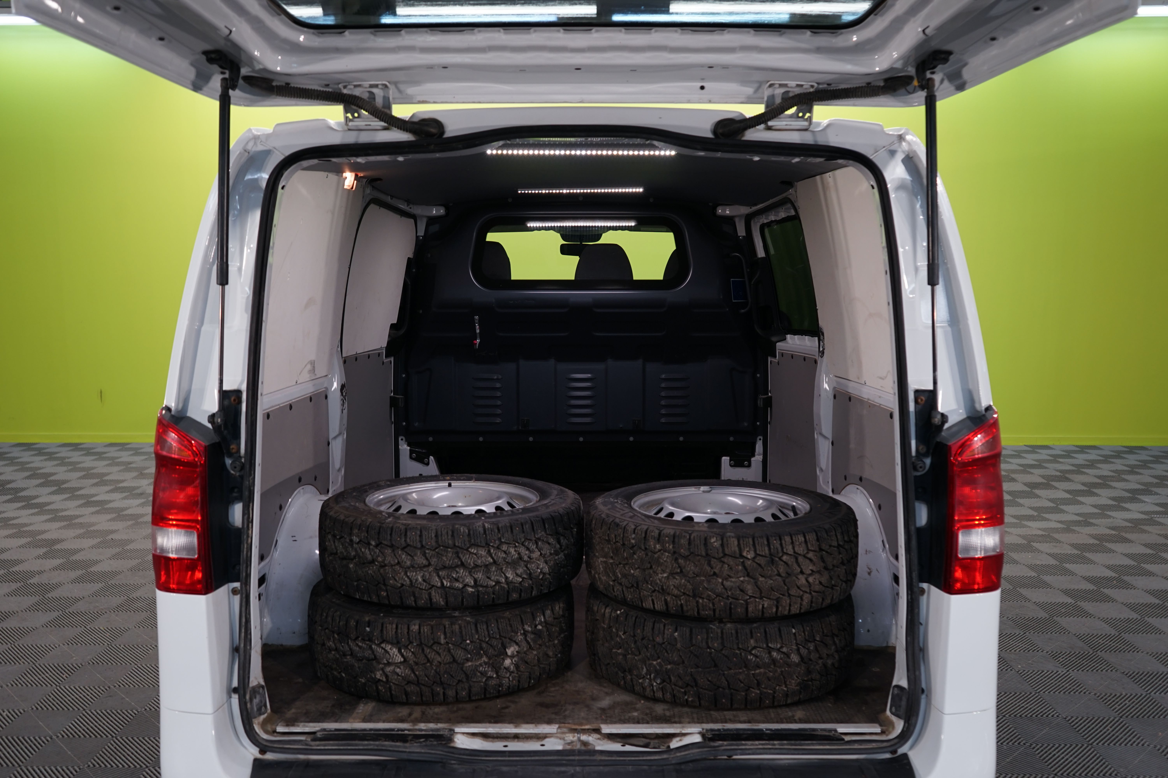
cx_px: 584
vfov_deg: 42.3
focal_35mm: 31
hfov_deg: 60.3
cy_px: 389
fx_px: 1006
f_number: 5
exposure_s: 1/30
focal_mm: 31
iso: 400
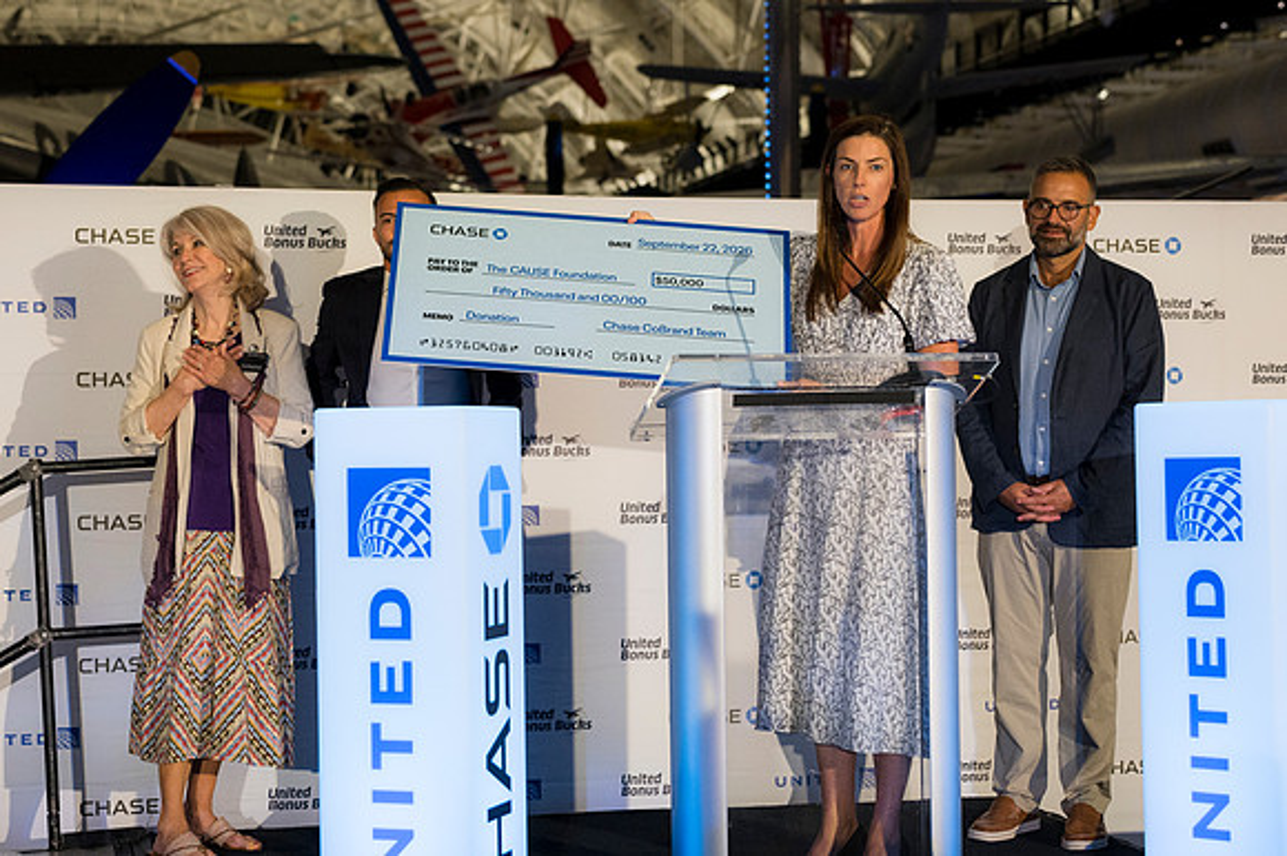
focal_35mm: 64
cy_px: 428
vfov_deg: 21.2
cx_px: 644
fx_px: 2287
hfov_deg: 31.4
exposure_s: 1/200
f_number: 2.8
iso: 800
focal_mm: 43
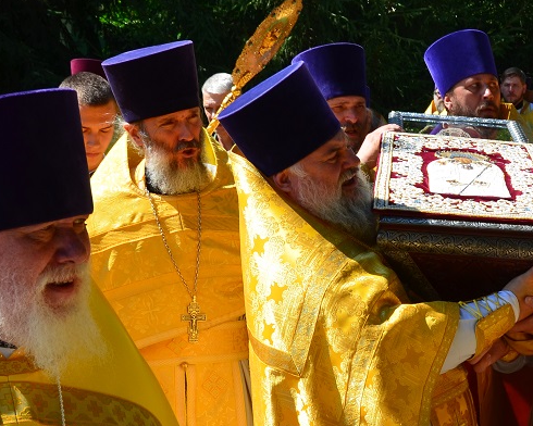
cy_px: 298
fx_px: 1562
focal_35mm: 99
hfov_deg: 18.9
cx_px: 525
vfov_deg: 15.5
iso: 200
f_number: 10
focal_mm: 28
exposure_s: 1/250
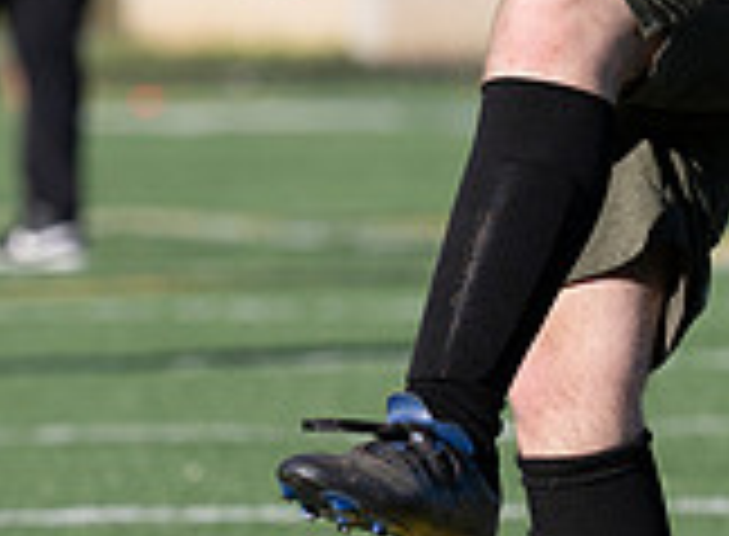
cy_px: 80
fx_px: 17853
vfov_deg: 1.7
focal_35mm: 854
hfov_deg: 2.3
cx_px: 374
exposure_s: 1/1600
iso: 220
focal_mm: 160
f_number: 4.5
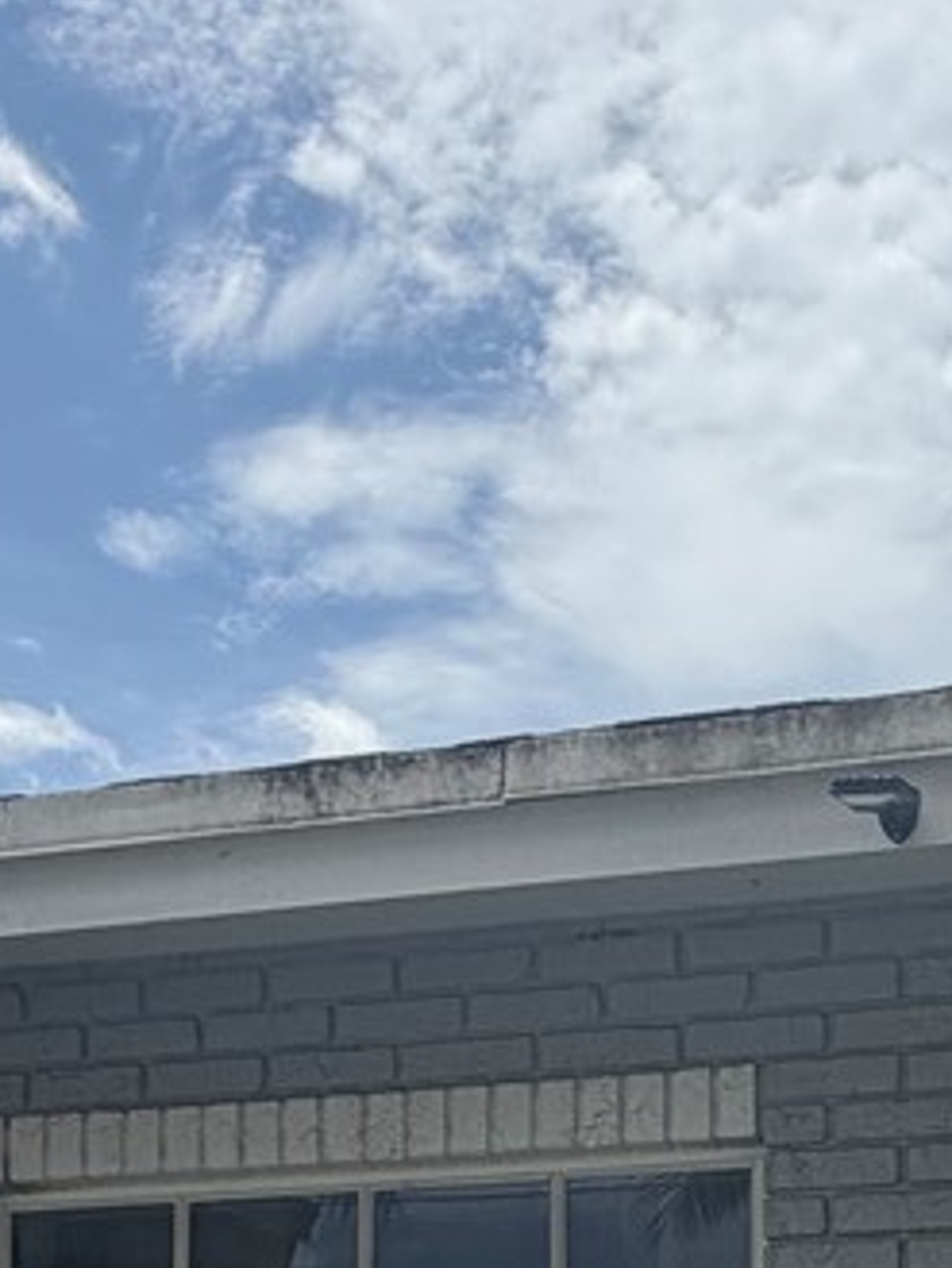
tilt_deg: +4.3
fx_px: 2492
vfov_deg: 25.1
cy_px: 1599
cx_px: 694
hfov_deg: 21.5
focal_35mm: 68
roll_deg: +0.2
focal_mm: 2.22
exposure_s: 1/1399
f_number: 2.2
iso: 20
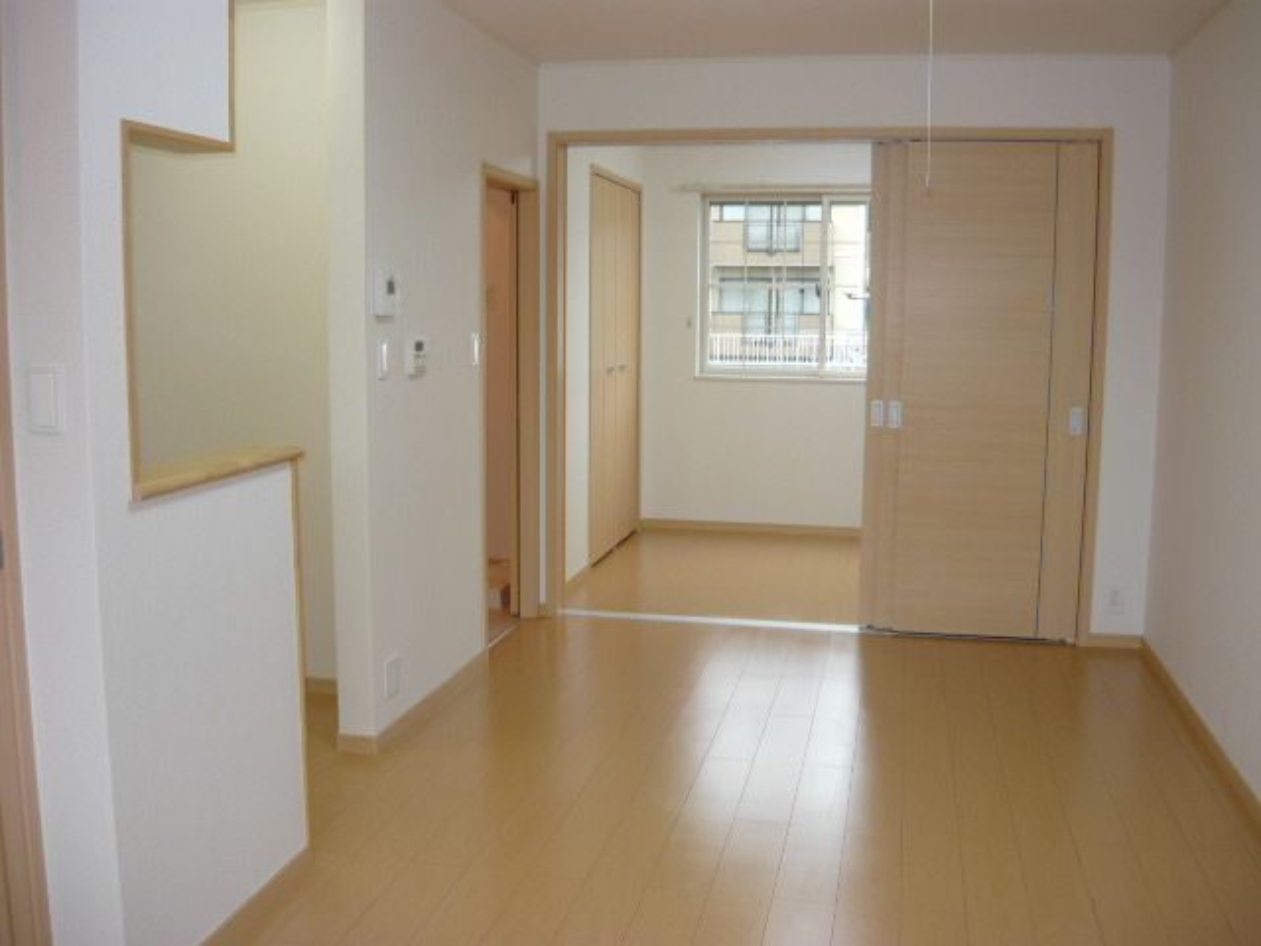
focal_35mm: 33
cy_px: 473
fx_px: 1202
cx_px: 630
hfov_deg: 55.4
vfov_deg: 42.9
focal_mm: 5.5
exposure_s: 1/50
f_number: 2.8
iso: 100
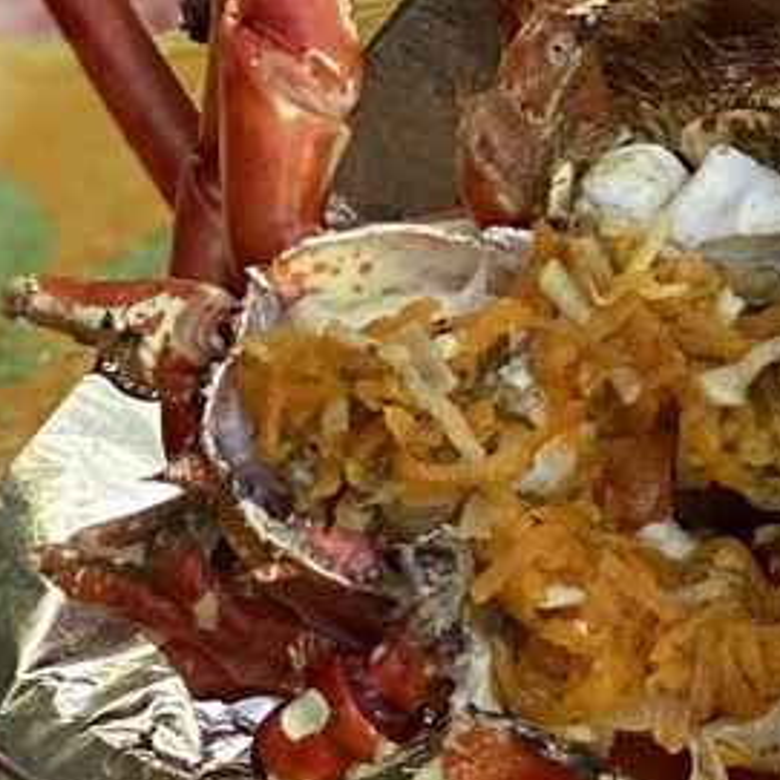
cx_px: 1543
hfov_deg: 5.6
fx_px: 7775
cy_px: -567
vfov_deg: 5.7
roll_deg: +0.4
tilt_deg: -20.1
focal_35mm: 305
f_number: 2
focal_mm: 6
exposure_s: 1/122
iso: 40
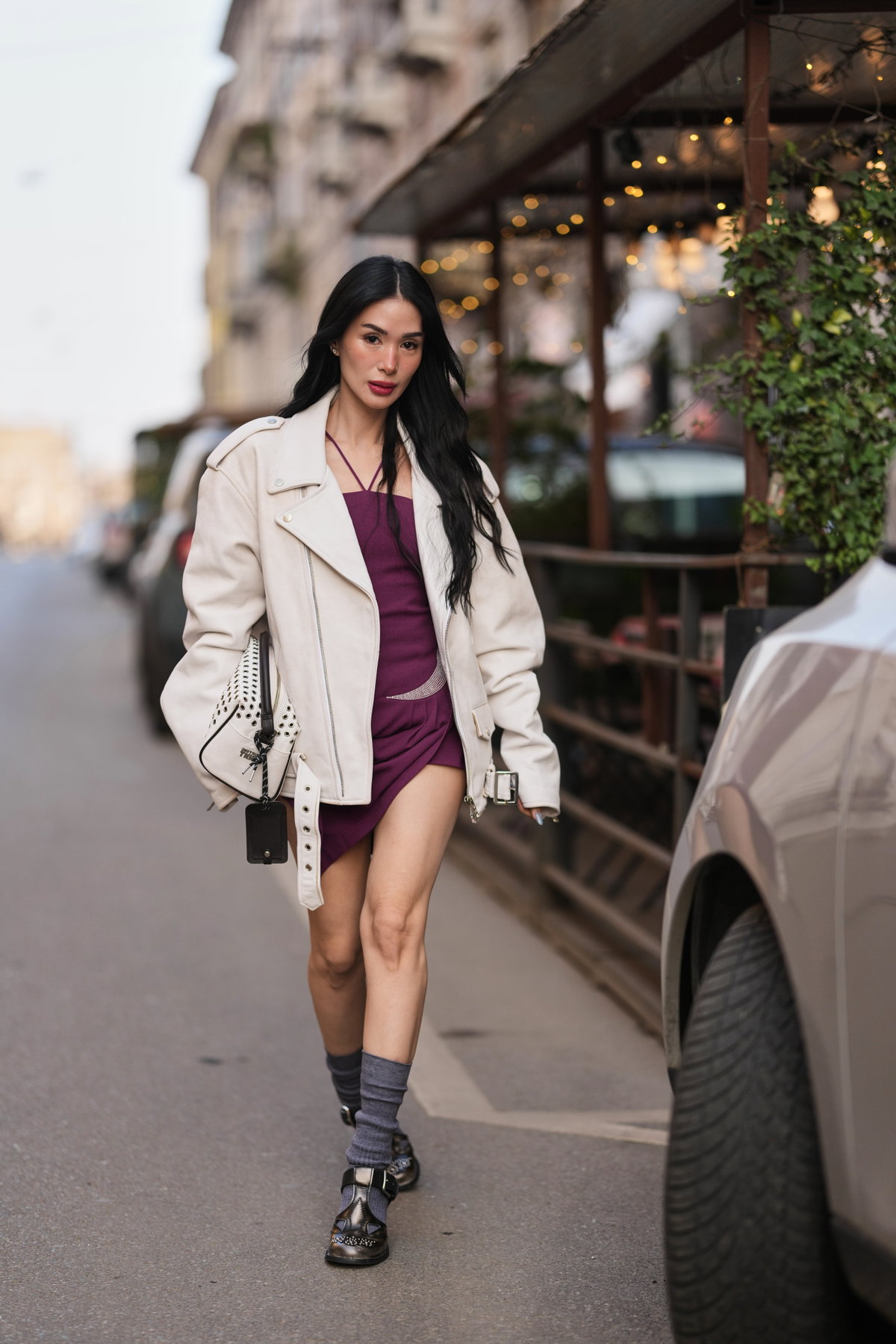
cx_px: 448
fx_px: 3173
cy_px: 672
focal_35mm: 85
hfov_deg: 16.1
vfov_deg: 23.9
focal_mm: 85
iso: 250
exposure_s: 1/2000
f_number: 1.4
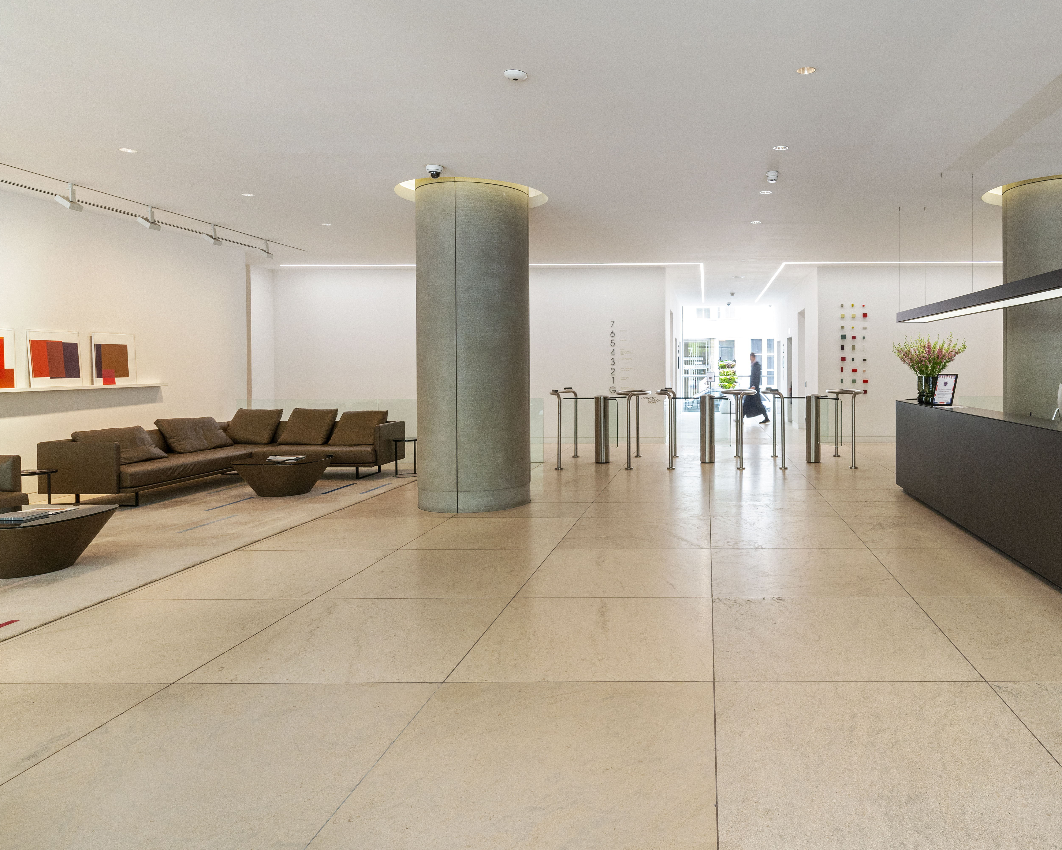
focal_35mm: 22
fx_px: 691
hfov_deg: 72.5
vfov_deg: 62.9
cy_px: 368
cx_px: 718
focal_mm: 16
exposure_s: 1/15
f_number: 9
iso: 500
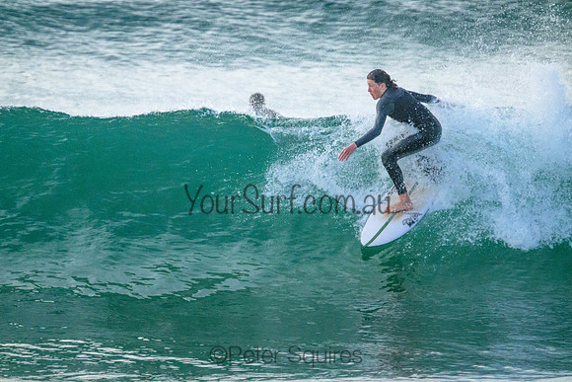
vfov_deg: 1.7
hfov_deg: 2.6
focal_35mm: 800
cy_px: 191
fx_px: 12713
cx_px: 286
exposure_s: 1/1000
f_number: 11
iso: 10000
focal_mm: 800
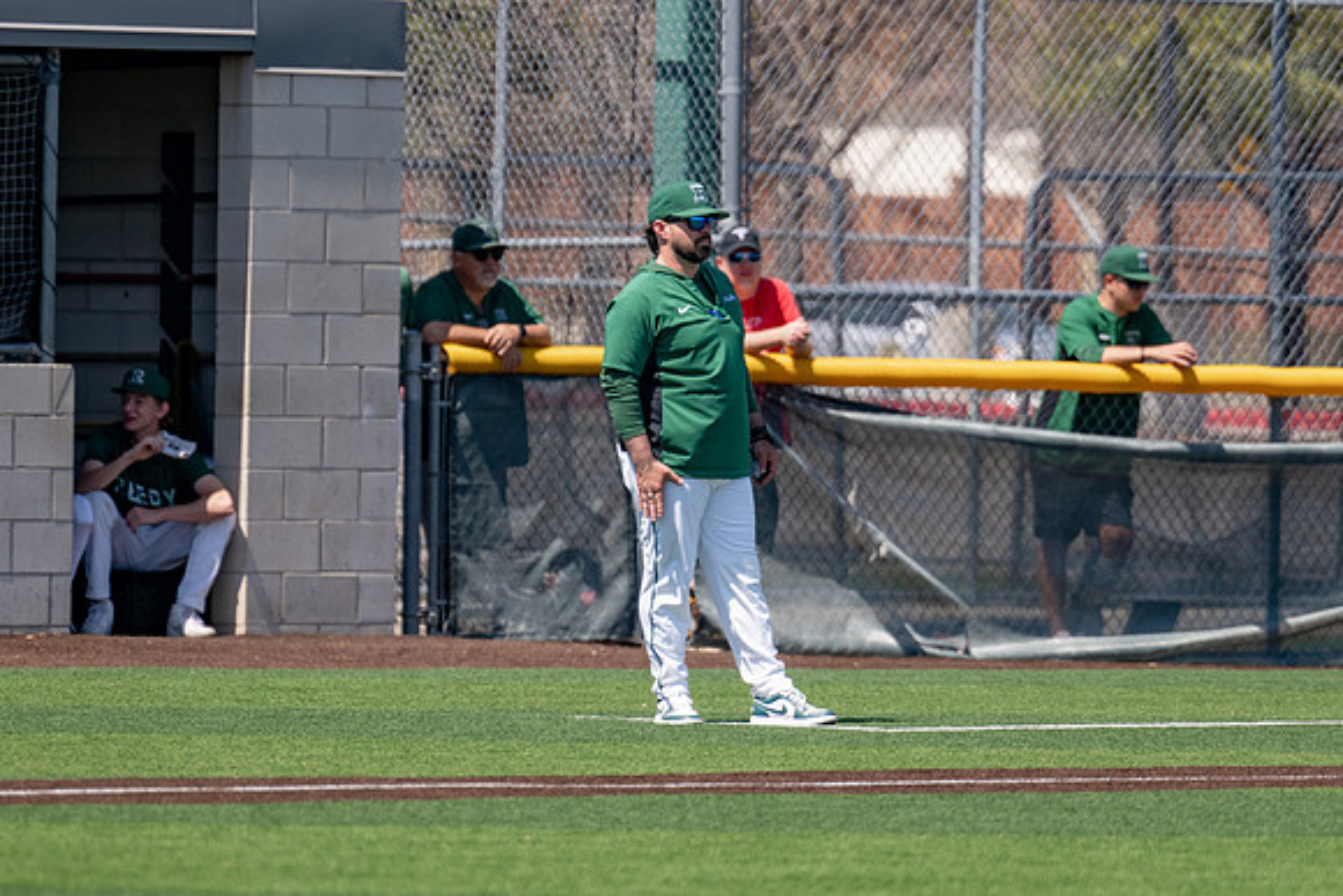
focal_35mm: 461
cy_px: 460
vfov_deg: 3.0
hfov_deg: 4.5
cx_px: 713
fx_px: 17207
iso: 320
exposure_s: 1/3200
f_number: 4
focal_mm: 280
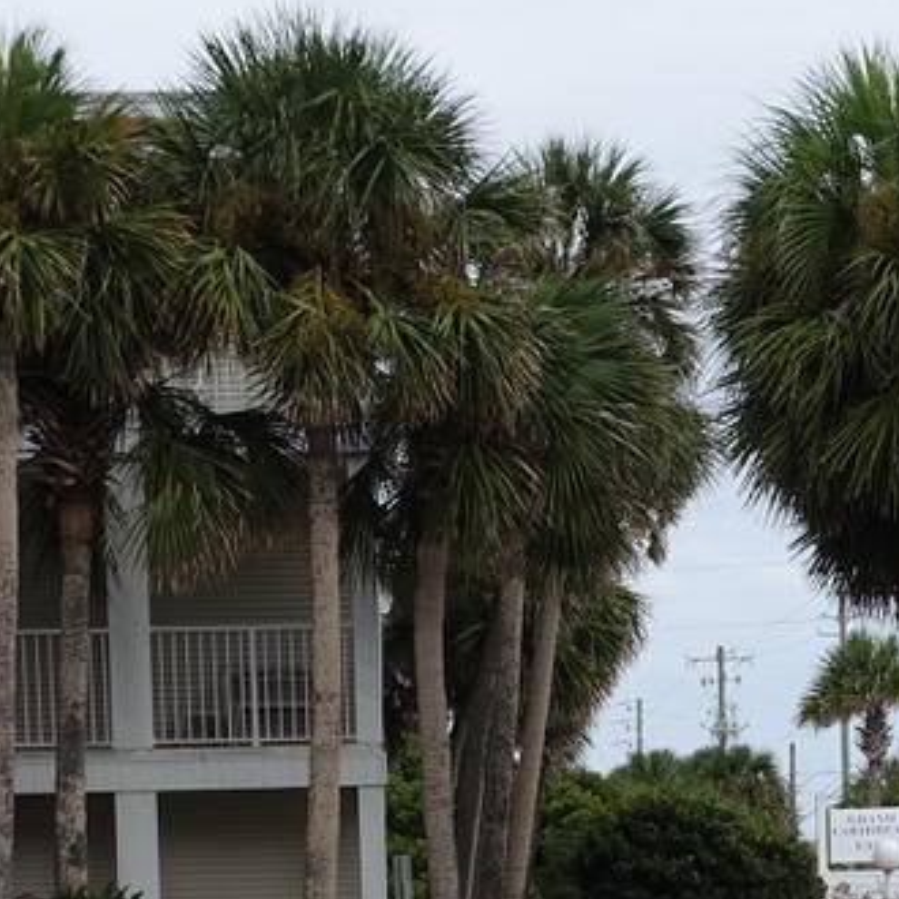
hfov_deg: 15.5
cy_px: 1148
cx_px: 588
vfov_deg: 14.9
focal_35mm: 112
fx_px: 3291
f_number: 5.6
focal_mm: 12.48
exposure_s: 1/400
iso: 125
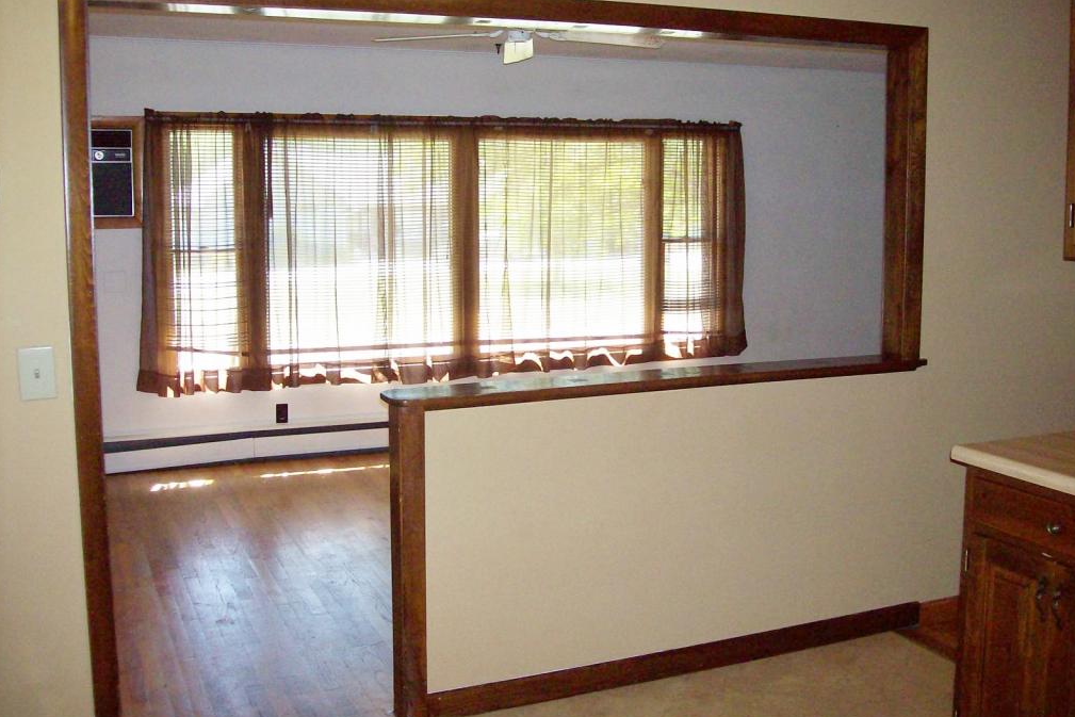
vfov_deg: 35.0
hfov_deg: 50.7
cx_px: 541
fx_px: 1135
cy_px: 323
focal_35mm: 38
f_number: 2.7
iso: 140
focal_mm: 6
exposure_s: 1/64
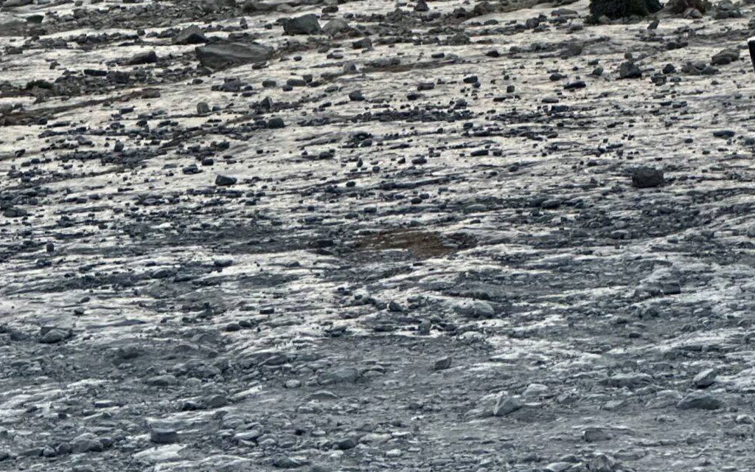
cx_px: 714
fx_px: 4198
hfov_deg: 10.2
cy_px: -229
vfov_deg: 6.4
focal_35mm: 204
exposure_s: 1/80
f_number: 2.8
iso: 200
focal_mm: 9
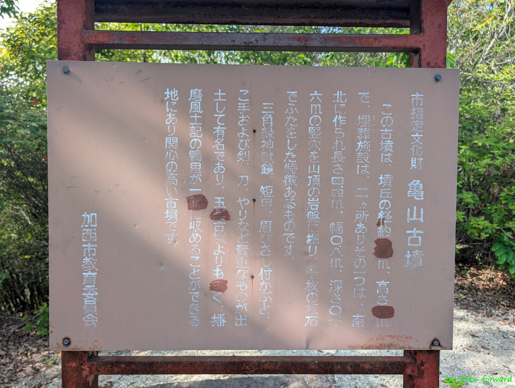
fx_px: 358
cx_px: 258
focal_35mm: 24
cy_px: 194
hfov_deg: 71.5
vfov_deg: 56.9
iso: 17
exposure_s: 1/151
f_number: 1.68
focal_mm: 6.9
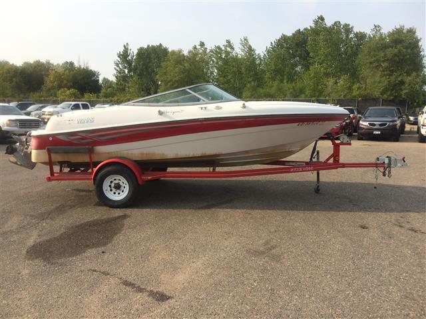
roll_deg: +0.0
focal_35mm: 29
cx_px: 213
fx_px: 357
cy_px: 160
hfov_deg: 61.7
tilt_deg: -9.5
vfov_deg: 48.2
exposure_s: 1/1466
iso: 32
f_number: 2.2
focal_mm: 4.15
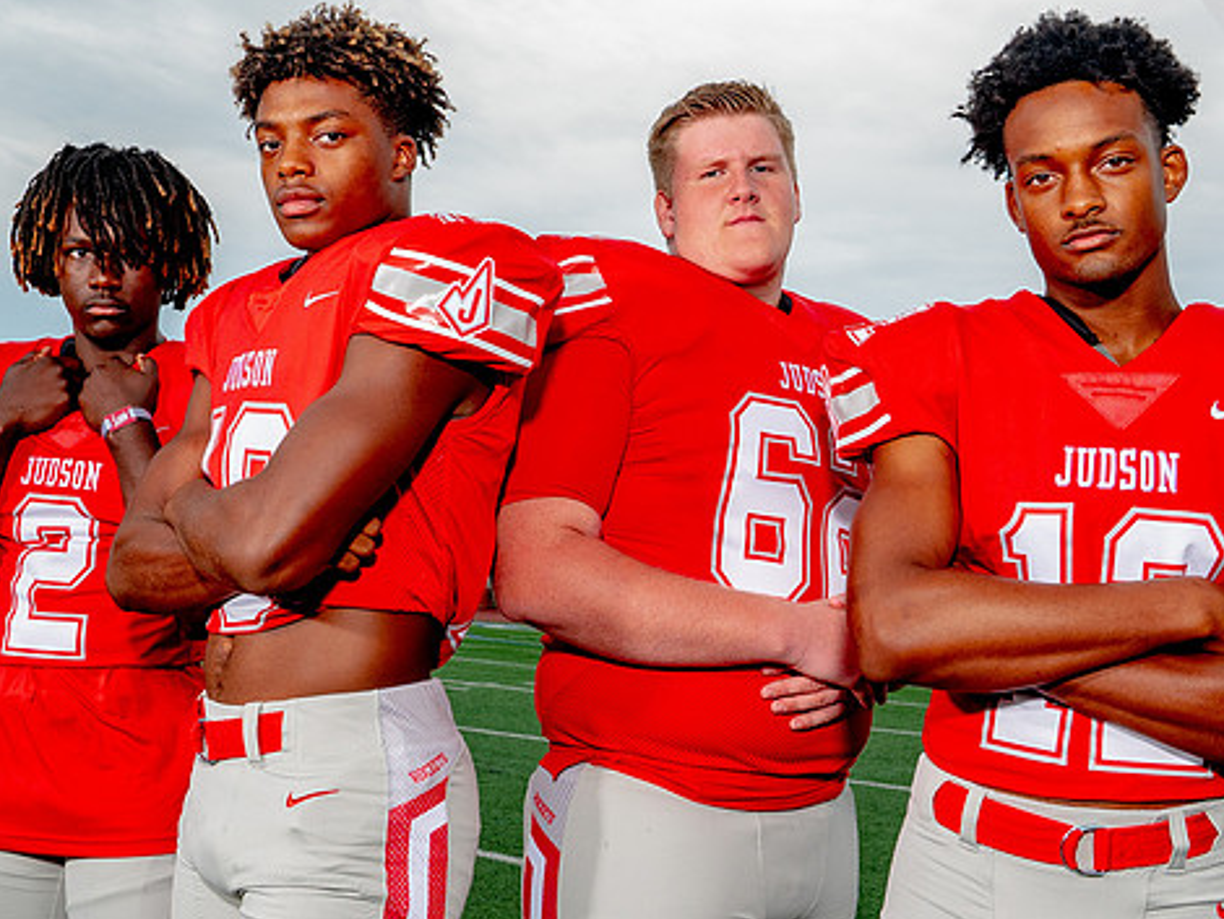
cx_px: 609
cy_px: 442
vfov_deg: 35.2
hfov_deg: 45.8
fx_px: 1450
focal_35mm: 41
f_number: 8
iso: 200
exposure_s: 1/90
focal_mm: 24
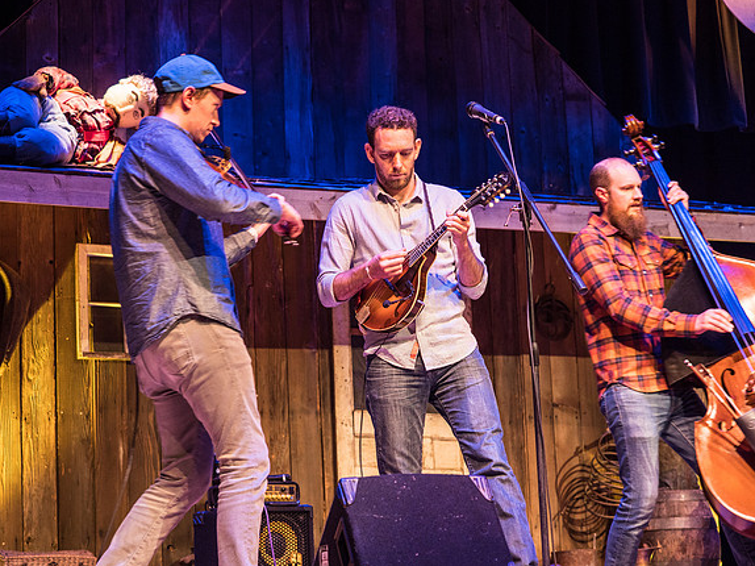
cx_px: 380
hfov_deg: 21.5
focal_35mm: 91
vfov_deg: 16.2
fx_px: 1984
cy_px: 281
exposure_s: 1/60
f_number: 2.8
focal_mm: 45
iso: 640
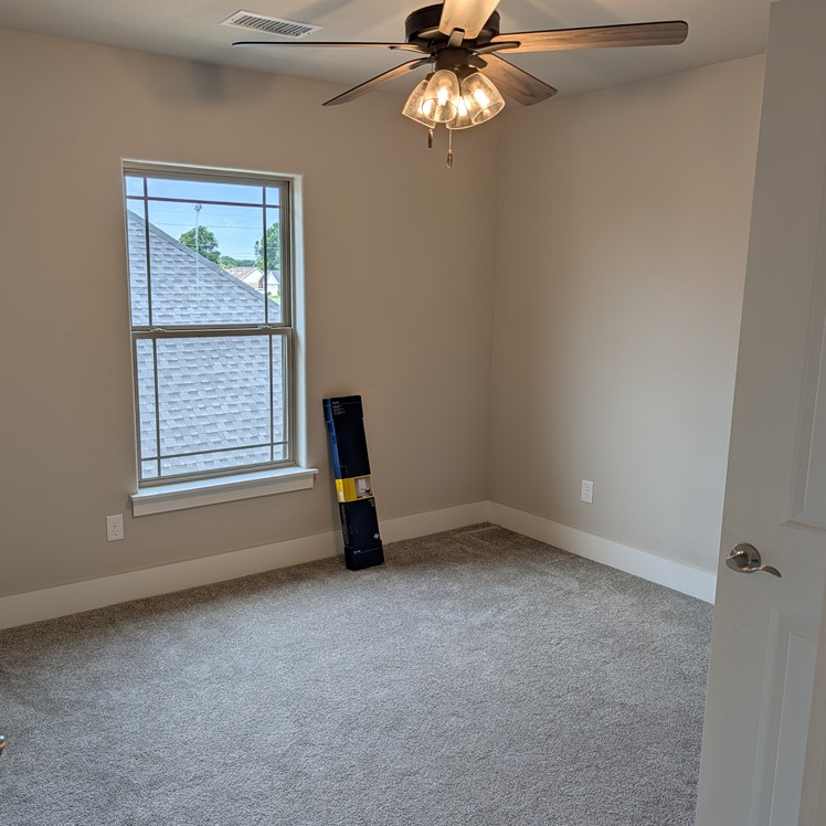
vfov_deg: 55.6
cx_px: 374
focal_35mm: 29
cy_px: 421
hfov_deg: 55.5
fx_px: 783
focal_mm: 6.9
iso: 18
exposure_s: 1/433
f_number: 1.68
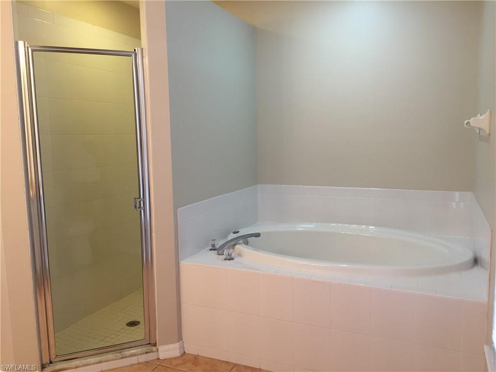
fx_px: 416
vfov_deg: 48.2
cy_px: 186
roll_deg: -0.3
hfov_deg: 61.7
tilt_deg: -7.5
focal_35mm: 29
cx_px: 248
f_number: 2.2
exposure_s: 1/30
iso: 64
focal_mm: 4.15
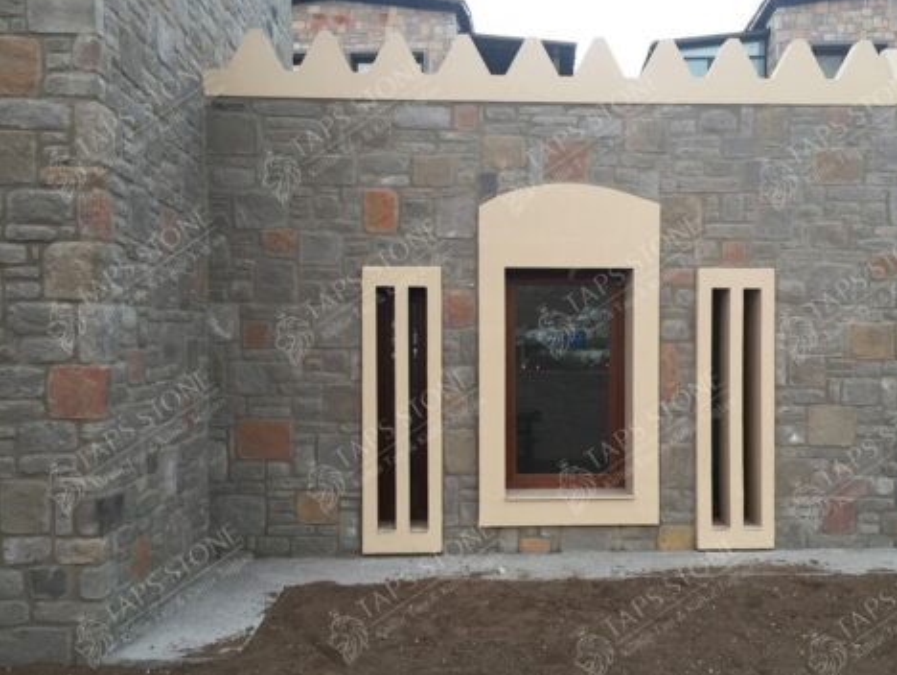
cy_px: 366
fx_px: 856
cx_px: 509
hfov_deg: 55.1
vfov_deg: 43.0
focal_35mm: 33
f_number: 2.2
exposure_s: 1/33
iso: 125
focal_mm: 4.15
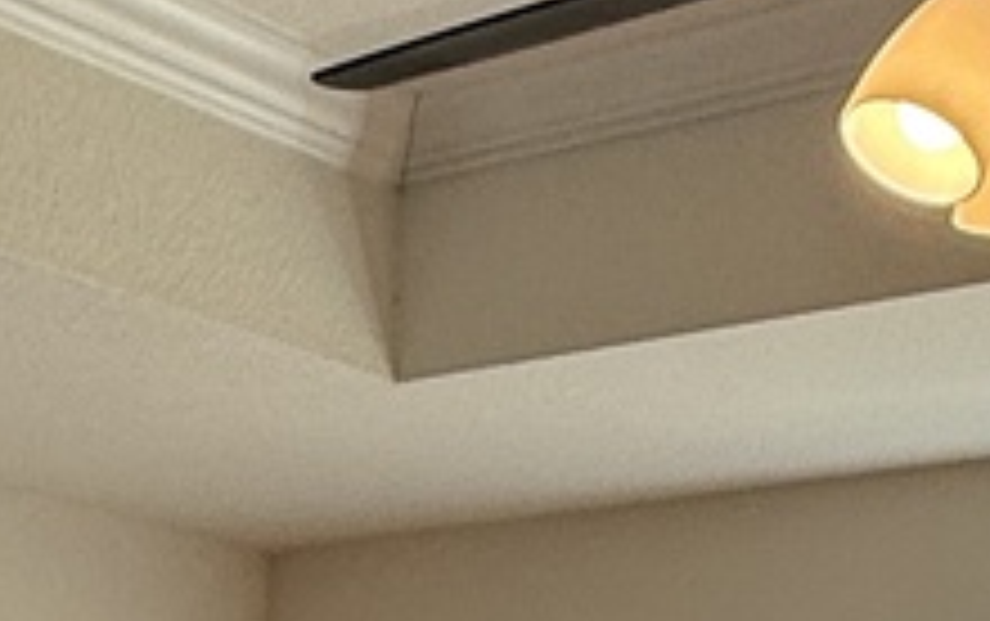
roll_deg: -1.1
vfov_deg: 10.2
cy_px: 1814
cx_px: 216
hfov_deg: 21.2
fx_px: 2620
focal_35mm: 97
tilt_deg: -17.3
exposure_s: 1/129
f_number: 2.2
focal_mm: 2.22
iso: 64
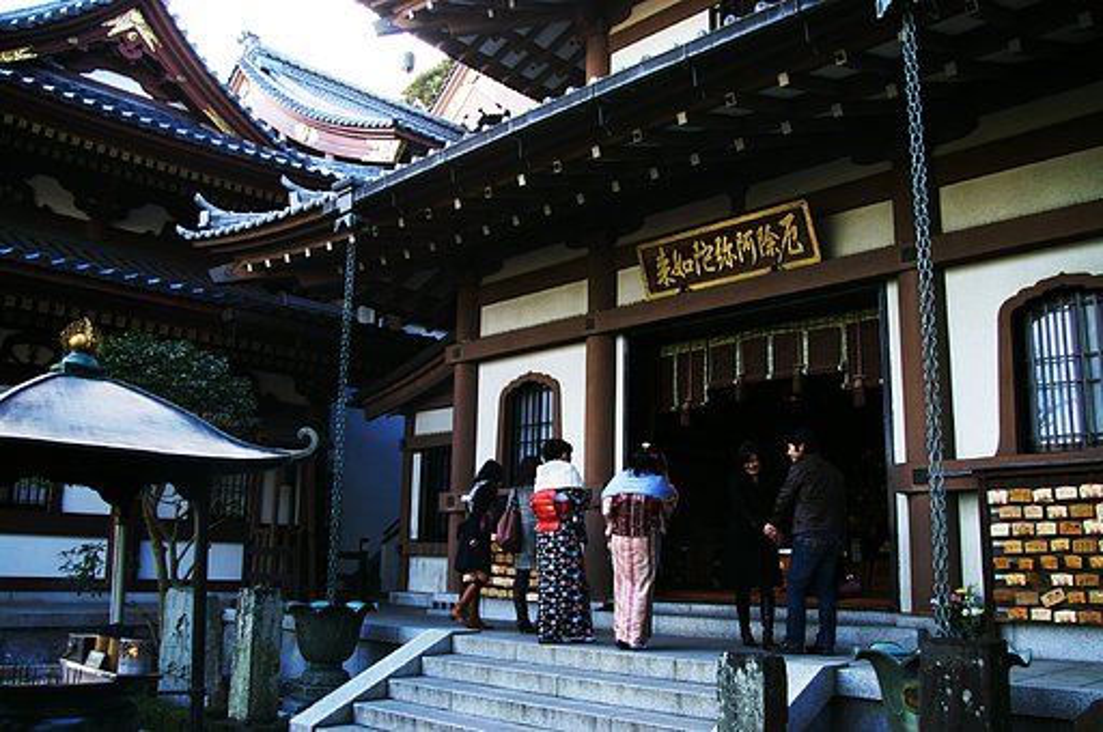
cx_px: 552
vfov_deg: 43.5
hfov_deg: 62.0
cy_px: 366
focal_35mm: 30
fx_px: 918
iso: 200
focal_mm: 20
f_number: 5.6
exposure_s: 1/90
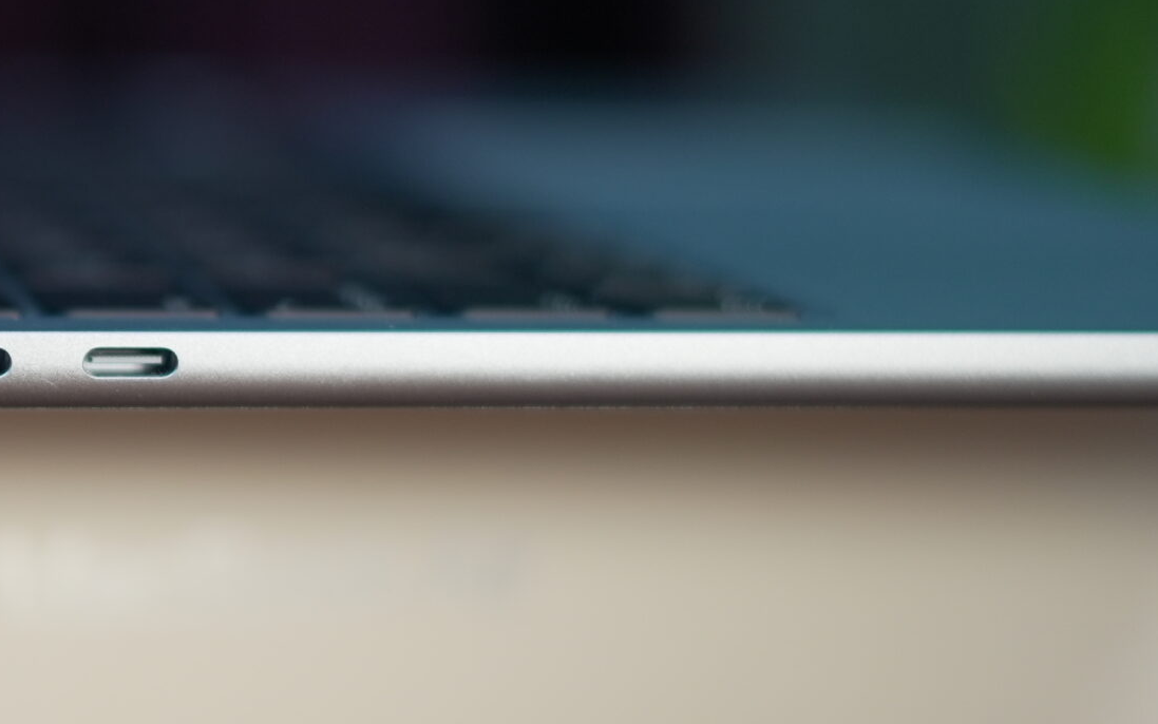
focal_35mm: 119
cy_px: 335
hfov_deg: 17.0
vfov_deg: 11.0
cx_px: -94
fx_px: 3756
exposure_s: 1/100
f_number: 1.8
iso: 400
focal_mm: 50
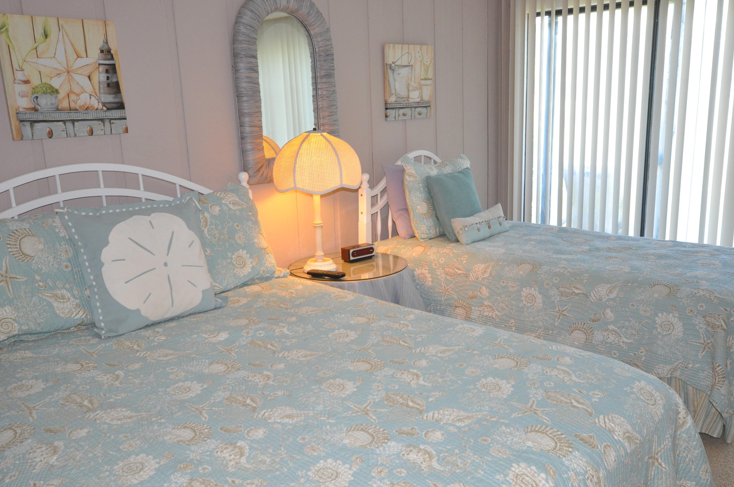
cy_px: 254
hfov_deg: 55.8
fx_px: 692
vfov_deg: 38.8
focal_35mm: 34
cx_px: 393
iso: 800
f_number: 5.6
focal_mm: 20
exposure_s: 1/60
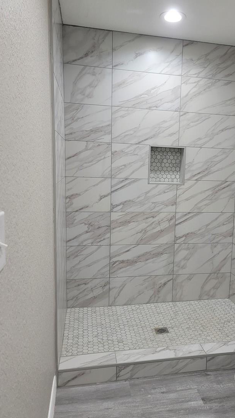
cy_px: 212
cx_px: 171
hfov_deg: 38.2
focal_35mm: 30
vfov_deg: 64.3
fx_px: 332
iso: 200
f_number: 1.8
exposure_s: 1/120
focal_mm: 7
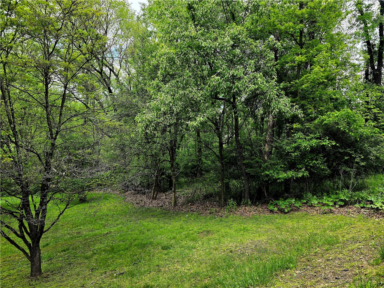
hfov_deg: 73.9
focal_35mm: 23
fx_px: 255
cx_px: 192
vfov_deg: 58.9
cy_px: 144
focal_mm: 6.3
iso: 20
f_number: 1.7
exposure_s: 1/182
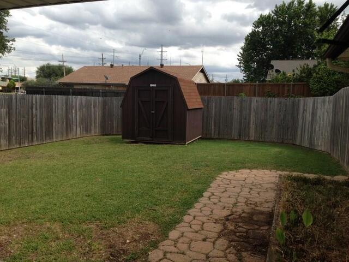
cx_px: 174
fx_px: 333
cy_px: 131
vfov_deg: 42.9
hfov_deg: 55.4
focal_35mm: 33
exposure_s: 1/834
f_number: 2.4
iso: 50
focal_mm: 4.12
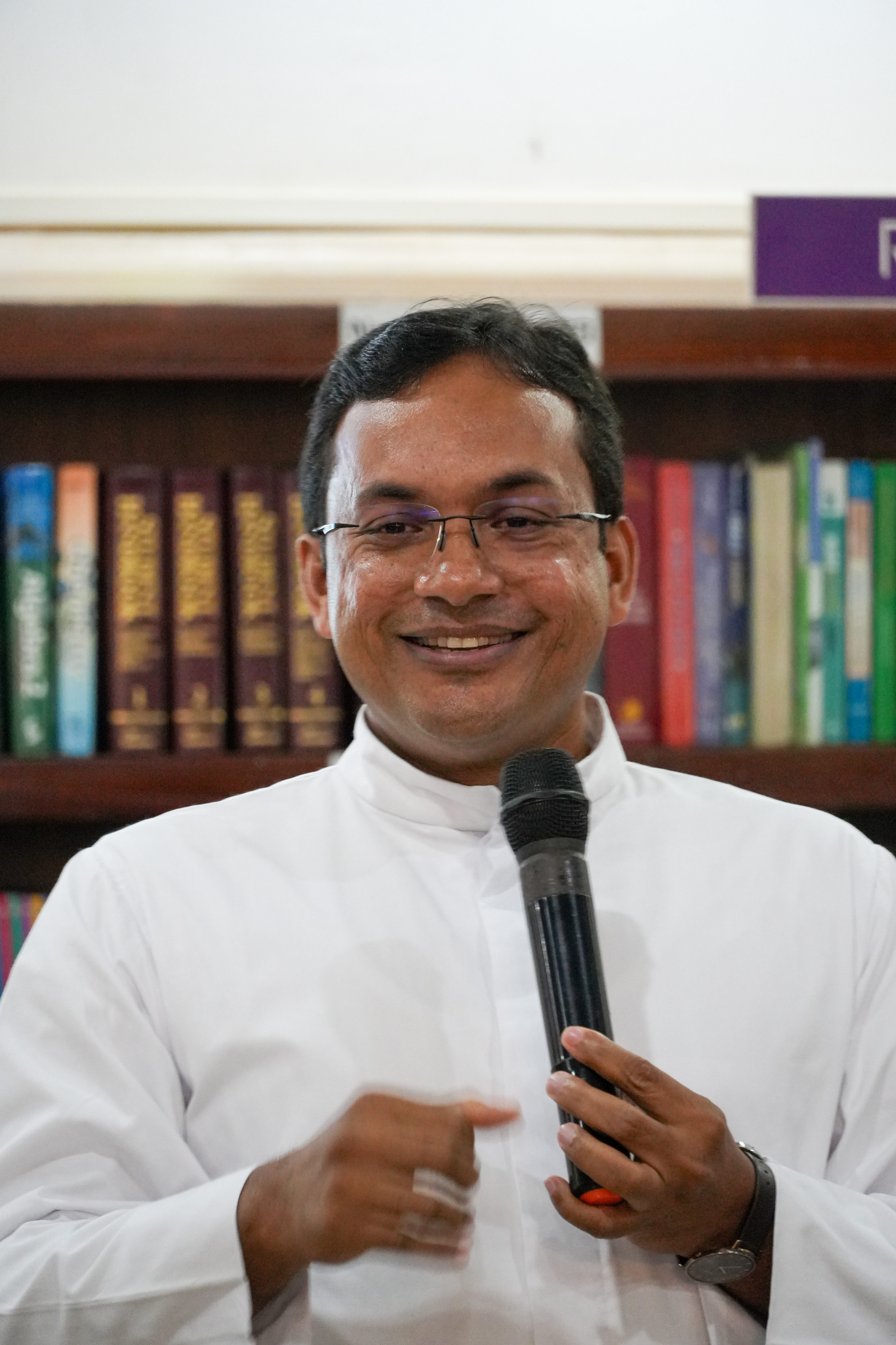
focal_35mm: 202
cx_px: 448
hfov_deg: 6.8
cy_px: 672
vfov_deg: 10.2
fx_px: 7559
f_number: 5.6
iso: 2500
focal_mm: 135
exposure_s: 1/60
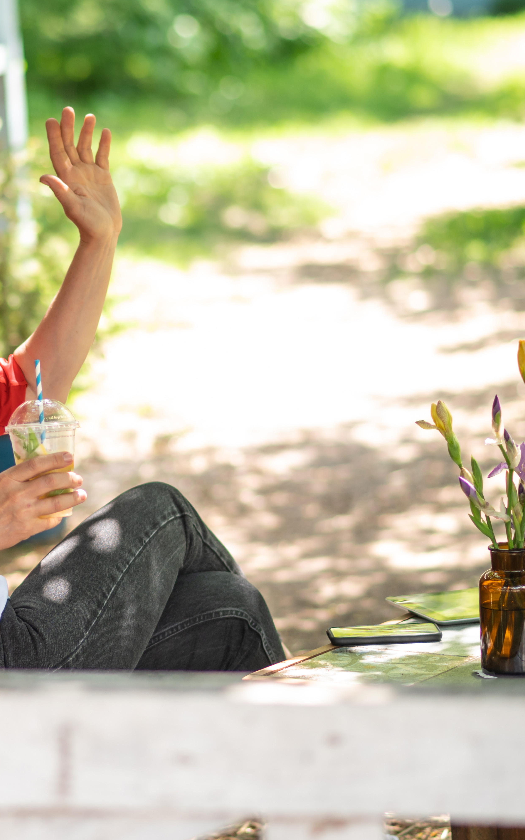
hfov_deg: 9.9
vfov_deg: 15.9
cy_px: 417
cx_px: 15
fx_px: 2999
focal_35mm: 131
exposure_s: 1/800
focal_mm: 85
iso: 400
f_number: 2.2
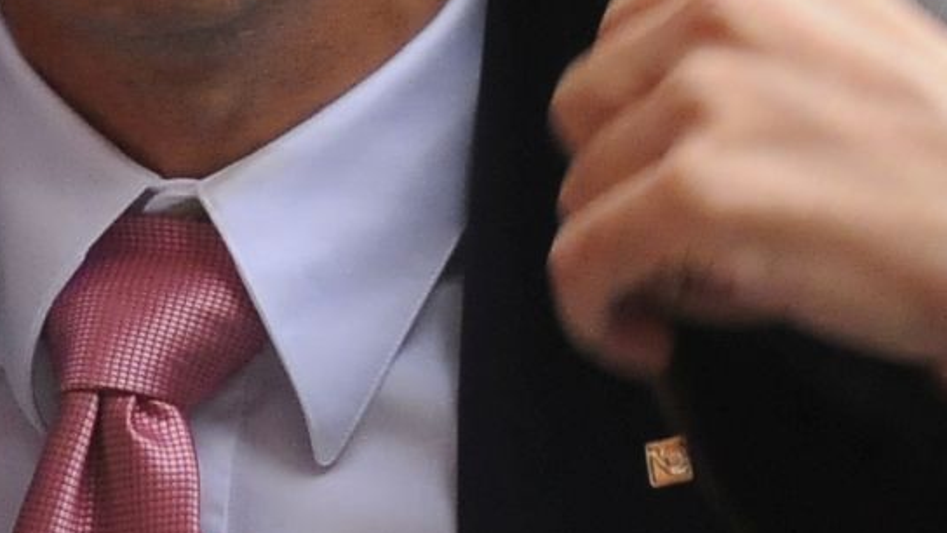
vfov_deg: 2.3
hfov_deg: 4.0
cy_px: 796
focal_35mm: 539
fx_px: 13541
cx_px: -16
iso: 800
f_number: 6.3
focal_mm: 55
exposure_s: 1/160
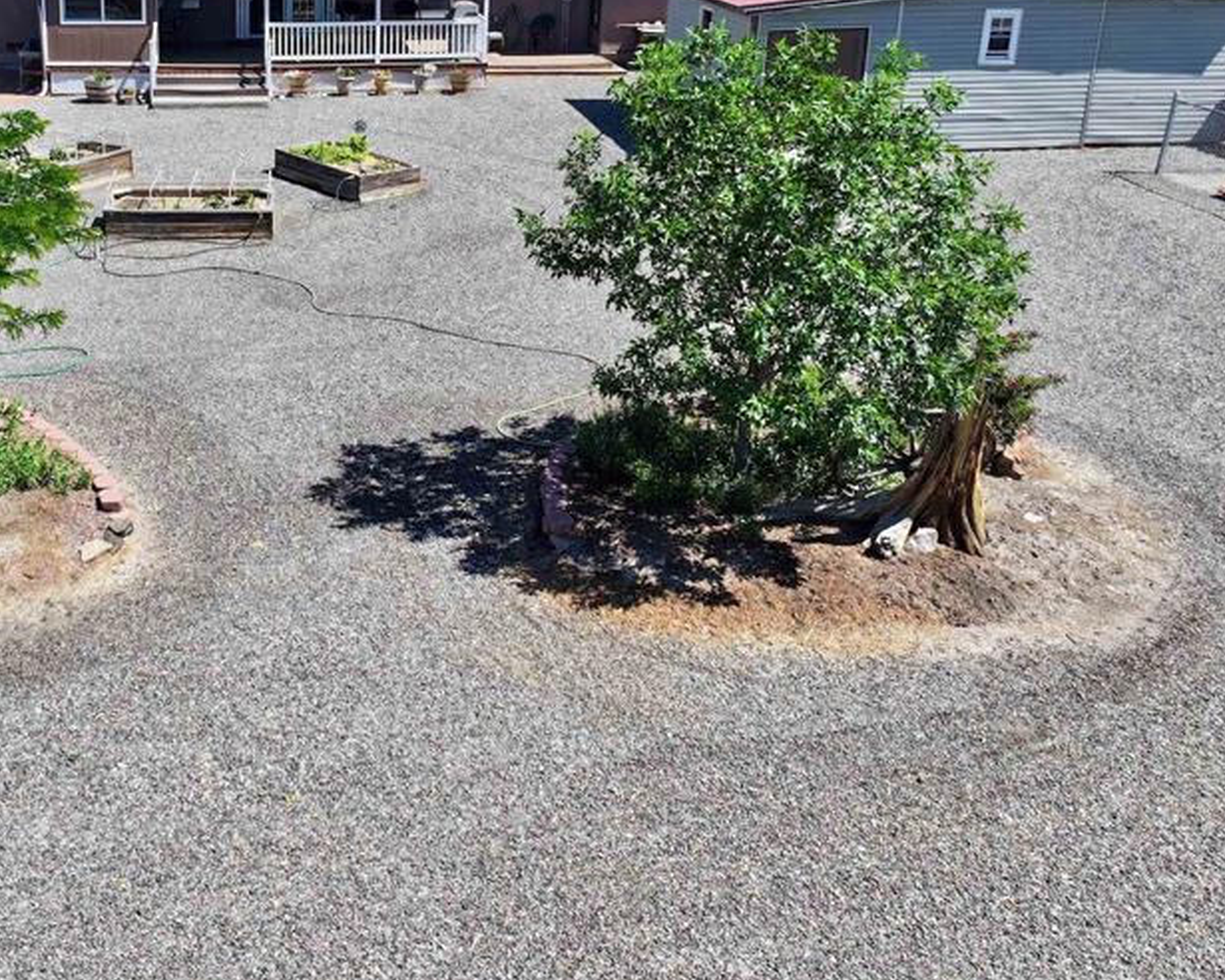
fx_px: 1414
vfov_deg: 37.6
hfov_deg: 44.7
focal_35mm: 39
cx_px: 253
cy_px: 292
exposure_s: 1/1600
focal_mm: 12.29
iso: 100
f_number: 2.8
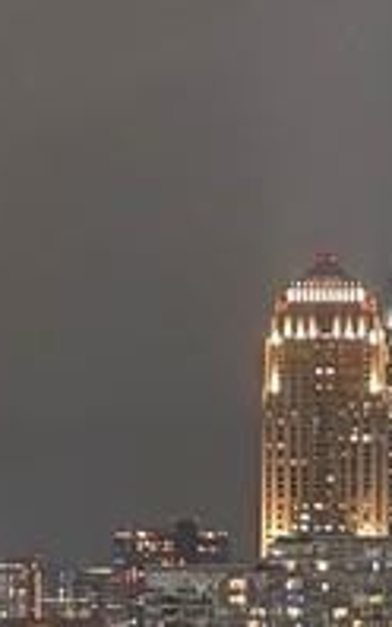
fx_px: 2338
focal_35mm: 137
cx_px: 313
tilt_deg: -2.6
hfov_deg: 9.6
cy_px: 633
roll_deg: -1.3
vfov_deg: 15.0
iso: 1000
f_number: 1.6
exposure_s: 1/5
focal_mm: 5.1
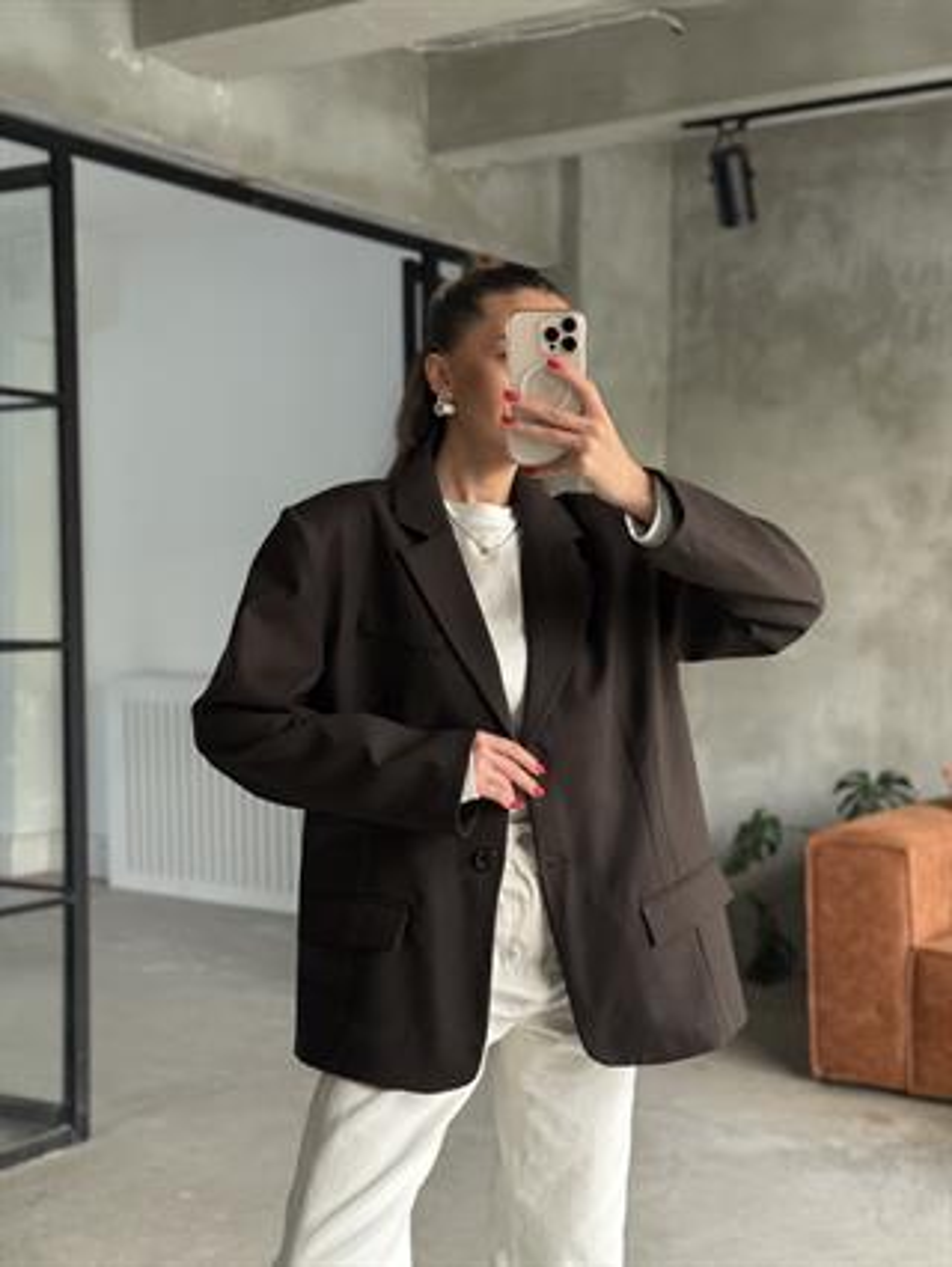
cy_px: 634
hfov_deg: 30.3
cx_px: 476
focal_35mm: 48
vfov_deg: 39.6
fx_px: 1758
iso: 320
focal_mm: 6.76
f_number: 1.78
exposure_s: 1/40
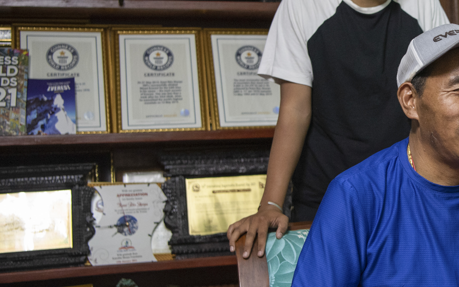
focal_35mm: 73
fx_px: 913
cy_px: 109
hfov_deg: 27.0
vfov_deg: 17.8
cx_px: 429
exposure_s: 1/40
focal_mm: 32
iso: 1600
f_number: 2.8
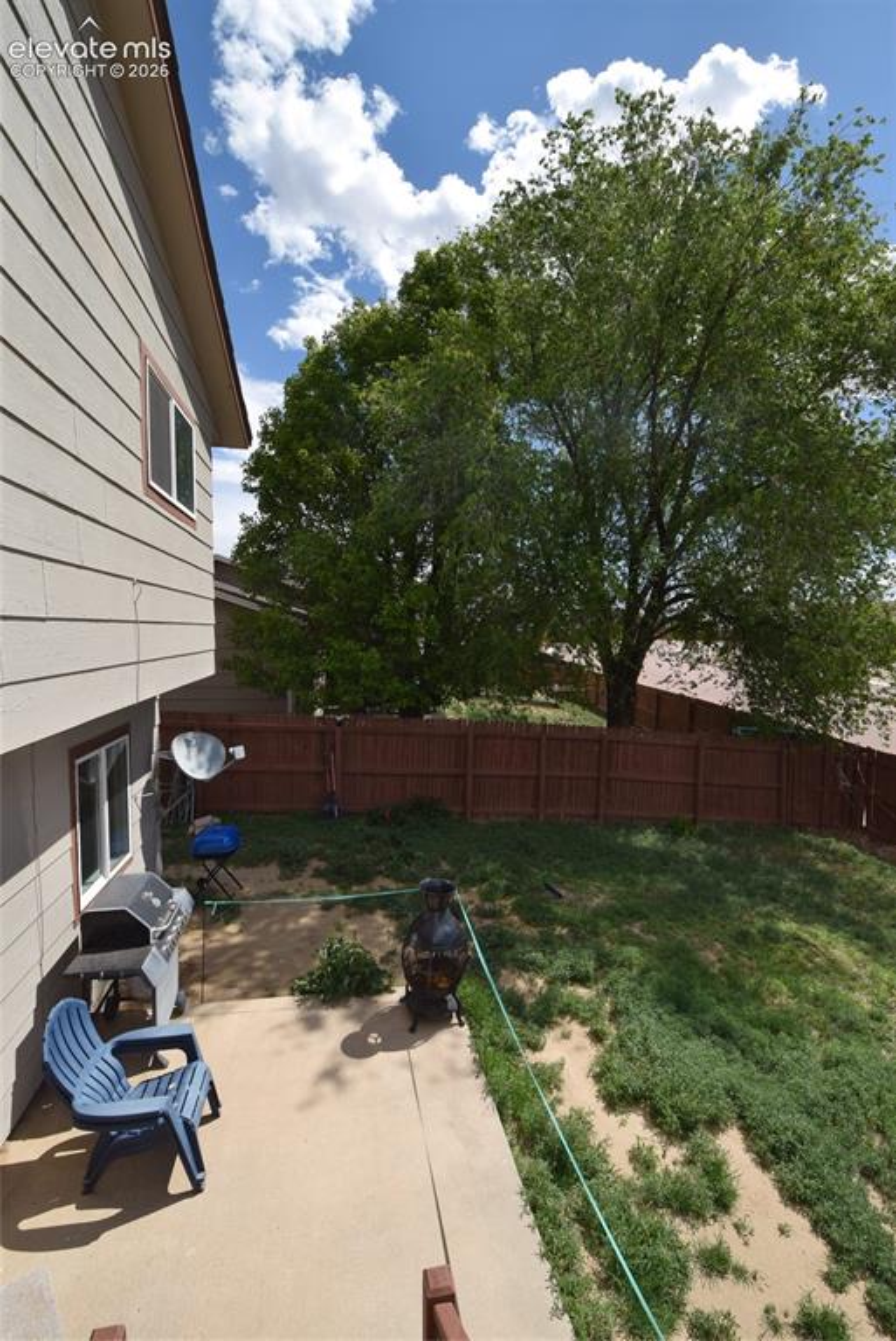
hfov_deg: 77.4
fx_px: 559
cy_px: 670
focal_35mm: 15
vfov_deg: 100.4
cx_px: 448
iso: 100
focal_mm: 10
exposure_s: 1/200
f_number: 10
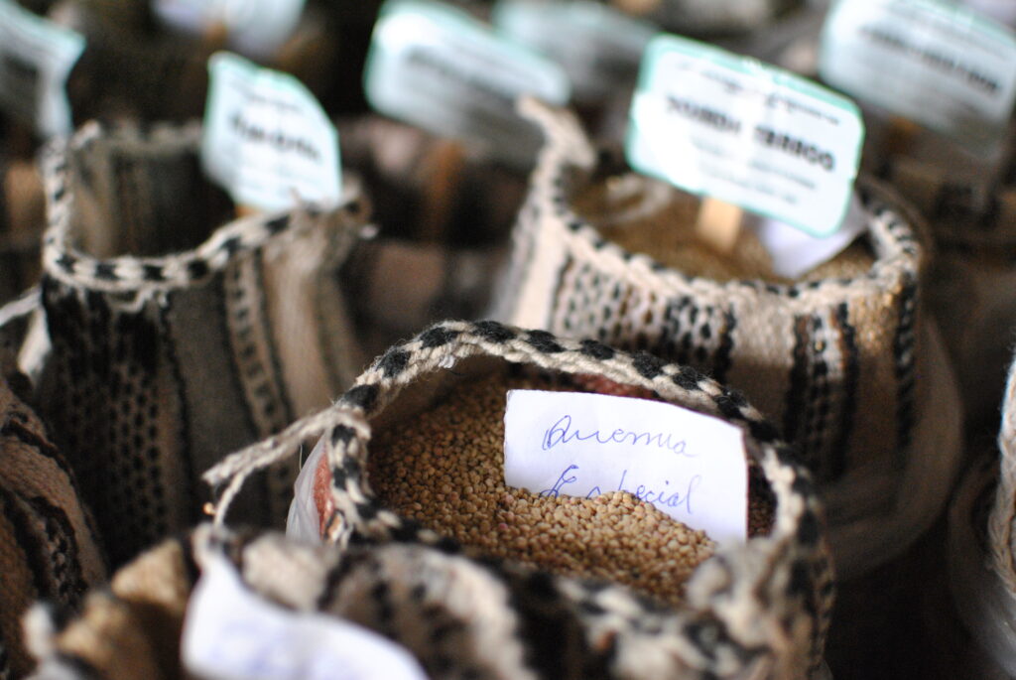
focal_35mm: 52
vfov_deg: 25.8
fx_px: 1483
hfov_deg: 37.8
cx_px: 508
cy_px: 340
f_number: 1.8
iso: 800
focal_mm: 35
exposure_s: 1/1000
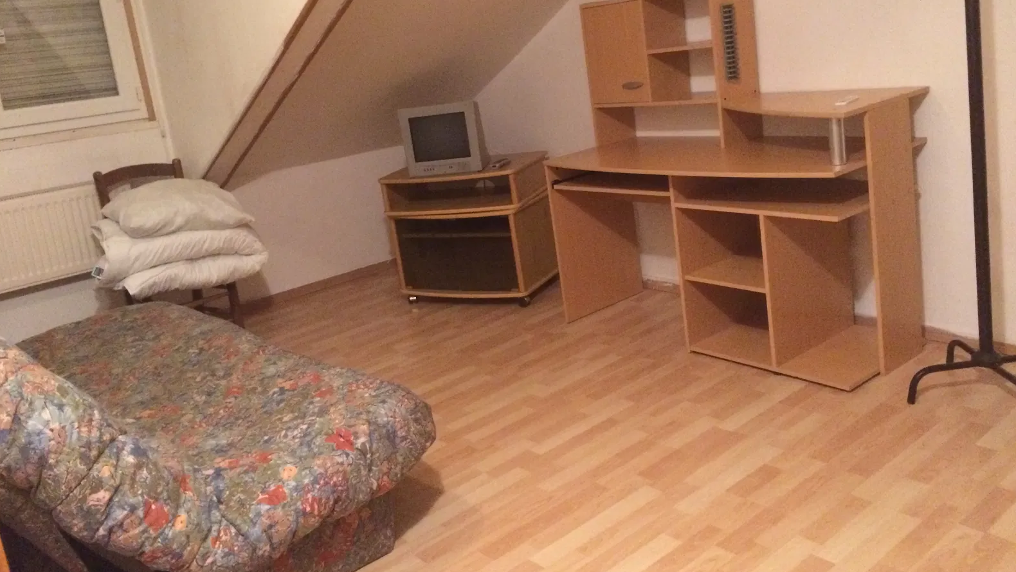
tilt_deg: -10.2
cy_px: 221
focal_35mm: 32
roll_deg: +7.0
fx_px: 862
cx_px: 505
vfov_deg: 36.5
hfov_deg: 61.0
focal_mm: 4.15
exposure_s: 1/17
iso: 500
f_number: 2.2
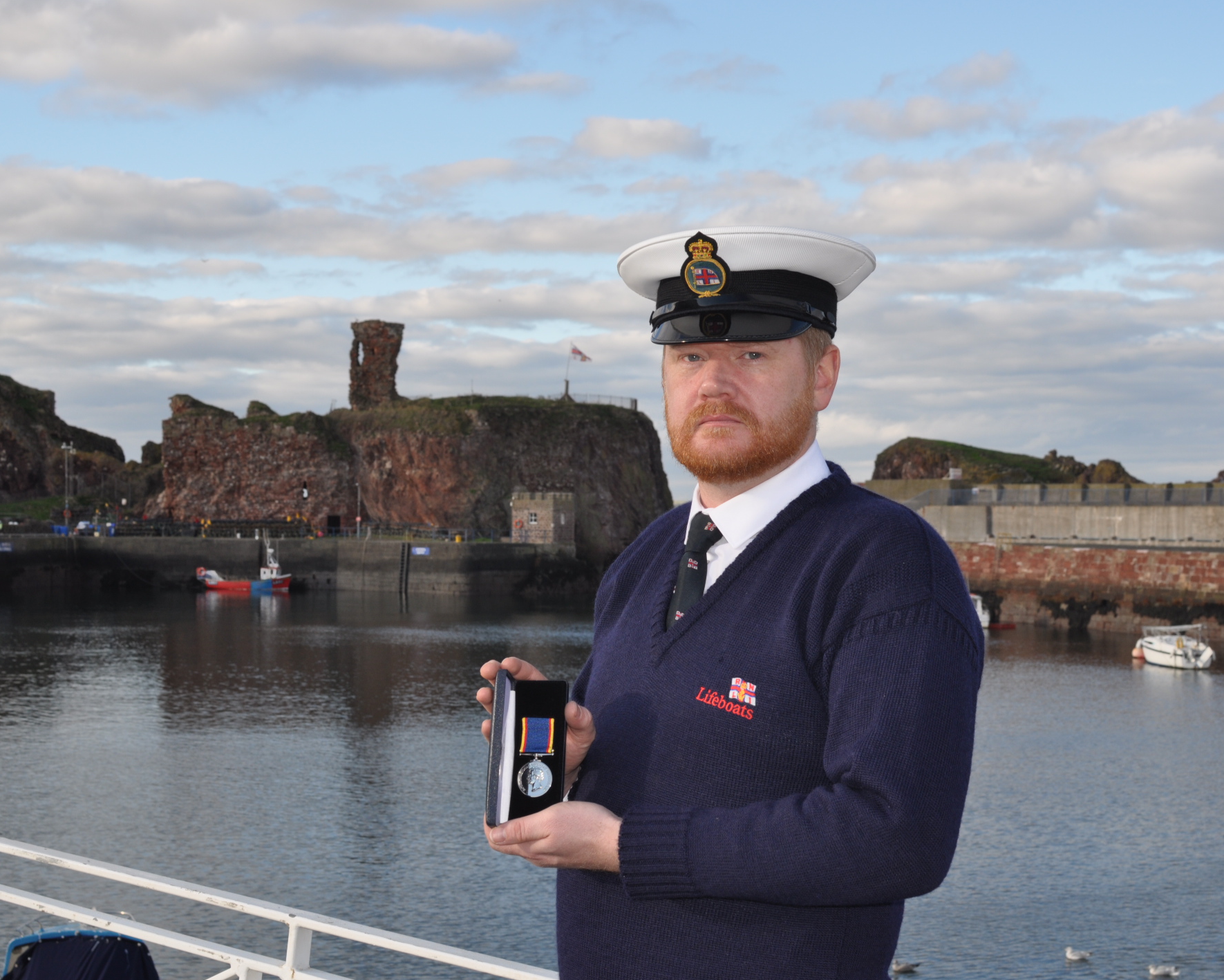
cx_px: 613
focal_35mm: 60
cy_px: 492
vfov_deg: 25.6
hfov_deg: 31.7
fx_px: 2158
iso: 200
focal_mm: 35
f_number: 8
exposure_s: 1/200
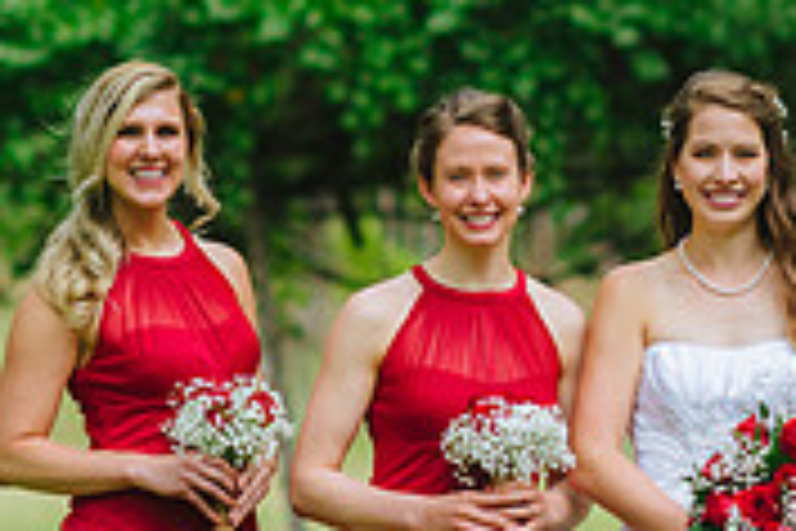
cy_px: 472
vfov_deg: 4.6
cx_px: 760
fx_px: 6566
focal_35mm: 297
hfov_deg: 6.9
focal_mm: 85
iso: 200
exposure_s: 1/3200
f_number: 2
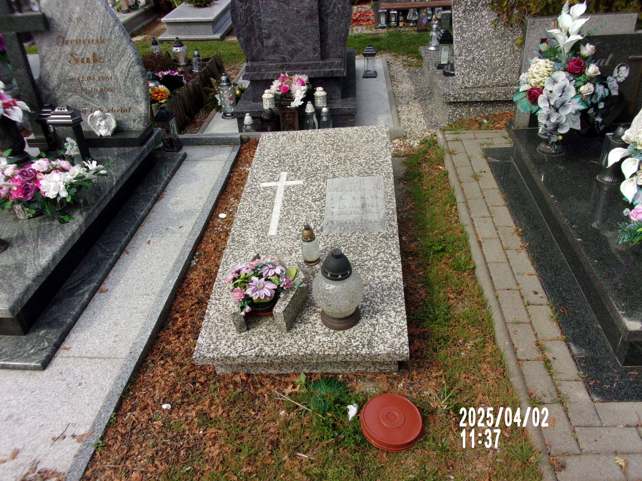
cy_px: 240
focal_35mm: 28
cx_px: 321
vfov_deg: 49.7
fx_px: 519
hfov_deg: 63.4
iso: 80
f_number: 10.8
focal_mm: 5.1
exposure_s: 1/50
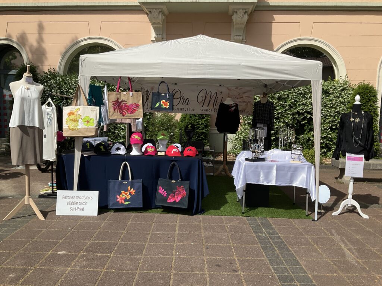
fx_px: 320
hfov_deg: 61.7
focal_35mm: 29
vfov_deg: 48.2
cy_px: 143
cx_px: 191
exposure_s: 1/2058
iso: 25
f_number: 1.8
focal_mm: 3
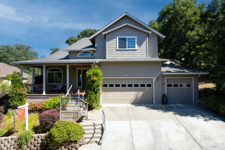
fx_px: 137
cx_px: 112
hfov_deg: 78.6
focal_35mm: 22
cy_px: 75
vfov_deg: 57.2
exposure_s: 1/1000
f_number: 2.8
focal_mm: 8.38
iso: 100
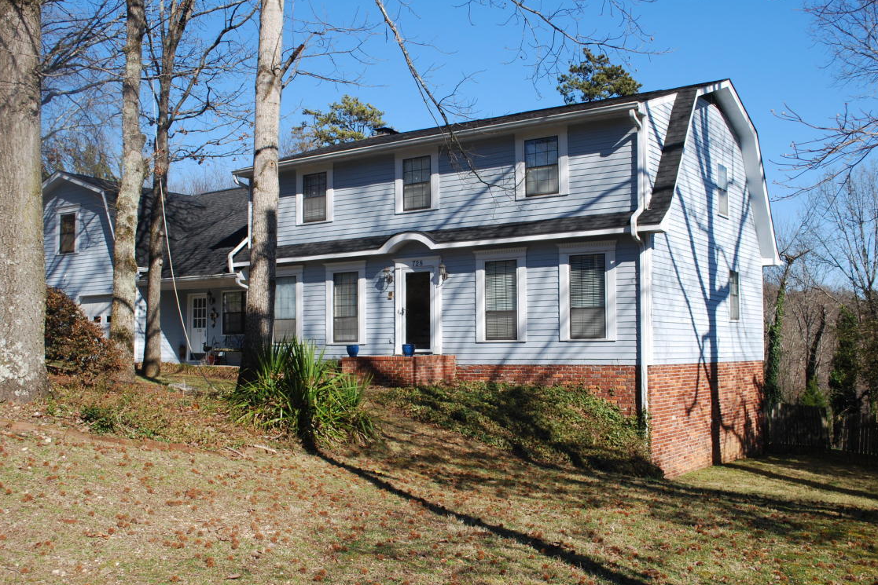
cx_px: 445
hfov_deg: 51.9
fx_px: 902
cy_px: 298
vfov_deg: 36.0
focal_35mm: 37
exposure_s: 1/250
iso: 100
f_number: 8
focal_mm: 24
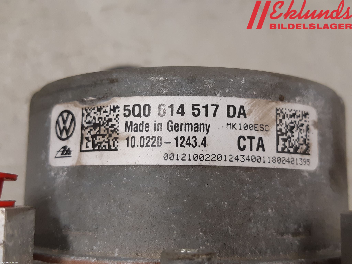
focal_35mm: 26
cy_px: 132
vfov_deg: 53.1
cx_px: 176
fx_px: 264
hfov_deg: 67.3
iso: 125
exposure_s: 1/50
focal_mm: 3.93
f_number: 1.7
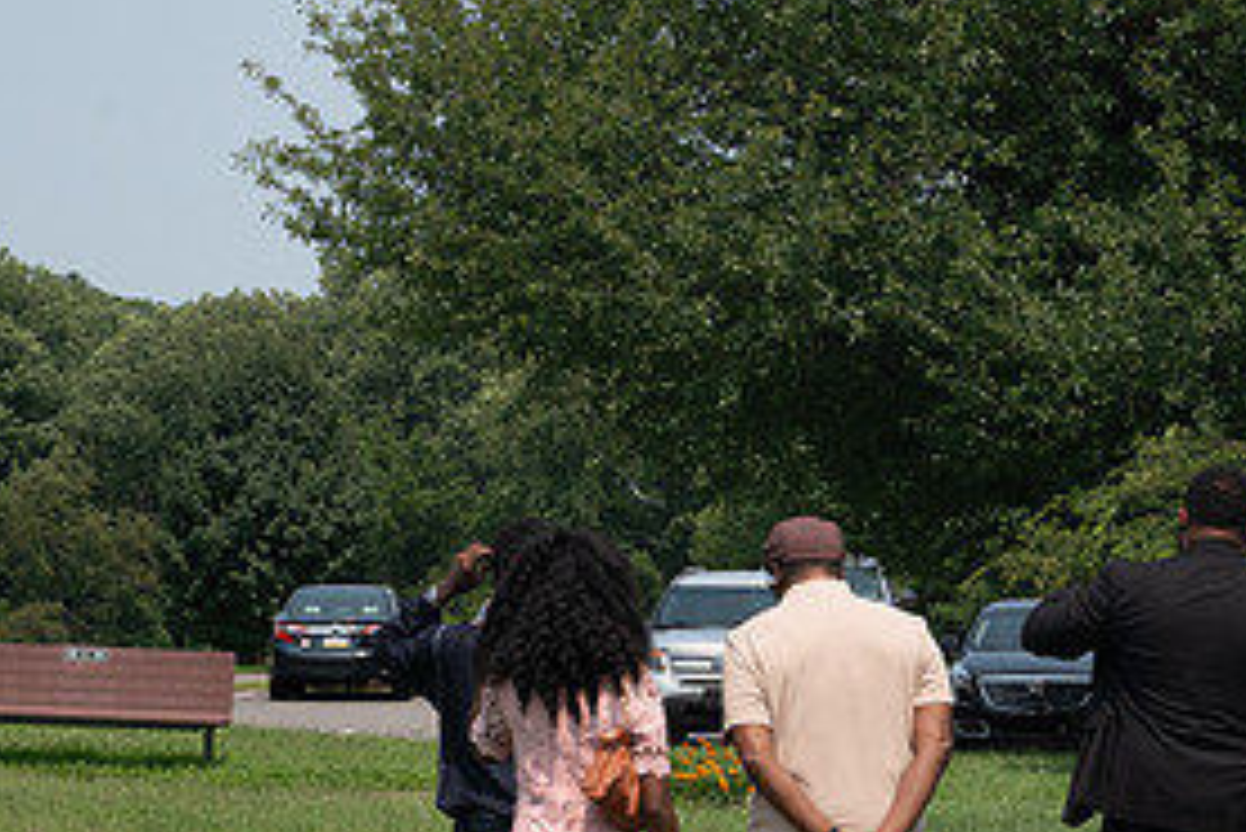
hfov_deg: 13.4
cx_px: 963
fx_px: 5298
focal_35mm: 153
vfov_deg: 9.0
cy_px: 726
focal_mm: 70
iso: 800
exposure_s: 1/400
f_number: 6.3
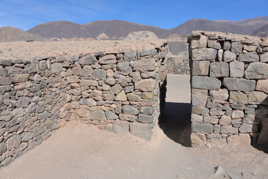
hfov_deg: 65.4
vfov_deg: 46.5
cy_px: 90
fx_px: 209
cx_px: 134
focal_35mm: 28
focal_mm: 28
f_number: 9
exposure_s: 1/320
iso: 100
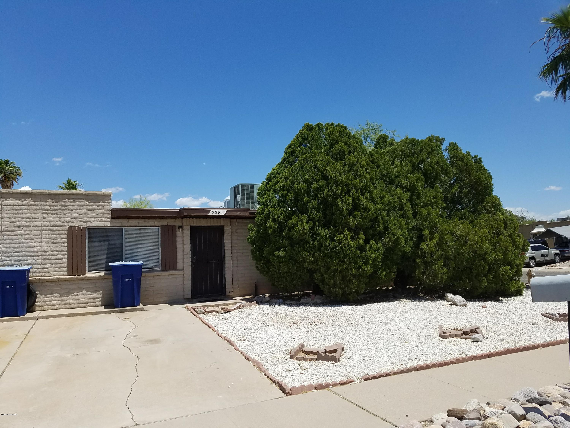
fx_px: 428
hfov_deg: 67.3
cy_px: 214
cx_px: 285
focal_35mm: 26
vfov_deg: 53.1
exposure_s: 1/3552
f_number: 1.7
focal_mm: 4.2
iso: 50
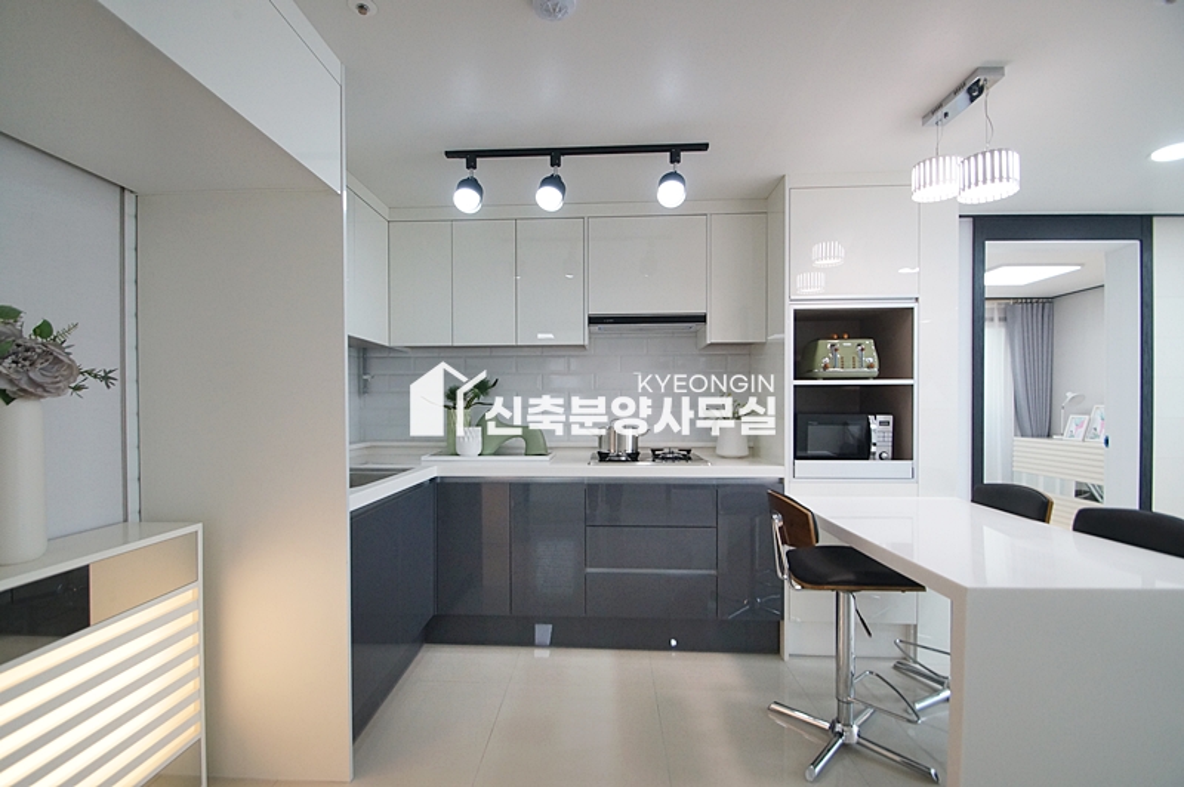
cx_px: 592
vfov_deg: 77.2
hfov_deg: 100.4
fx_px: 493
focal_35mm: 15
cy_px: 394
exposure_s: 1/160
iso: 800
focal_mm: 10
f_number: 4
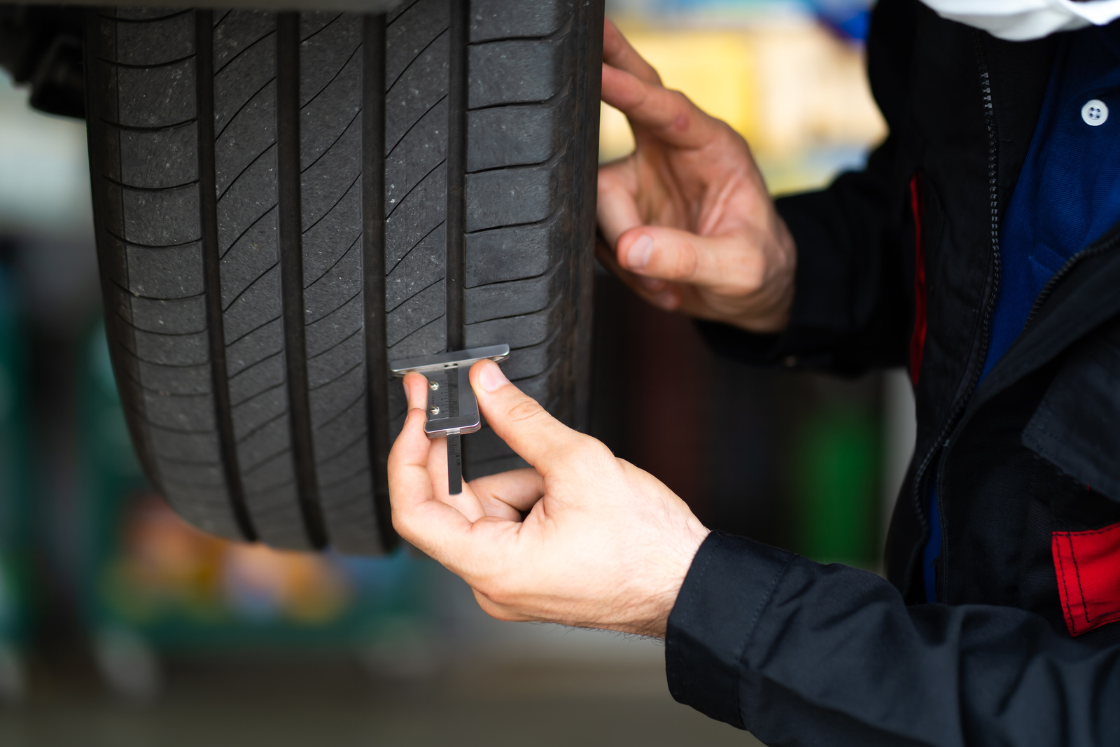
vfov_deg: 16.1
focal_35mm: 85
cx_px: 560
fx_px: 2644
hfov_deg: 23.9
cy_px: 374
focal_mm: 85
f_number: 2.2
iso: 100
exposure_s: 1/400
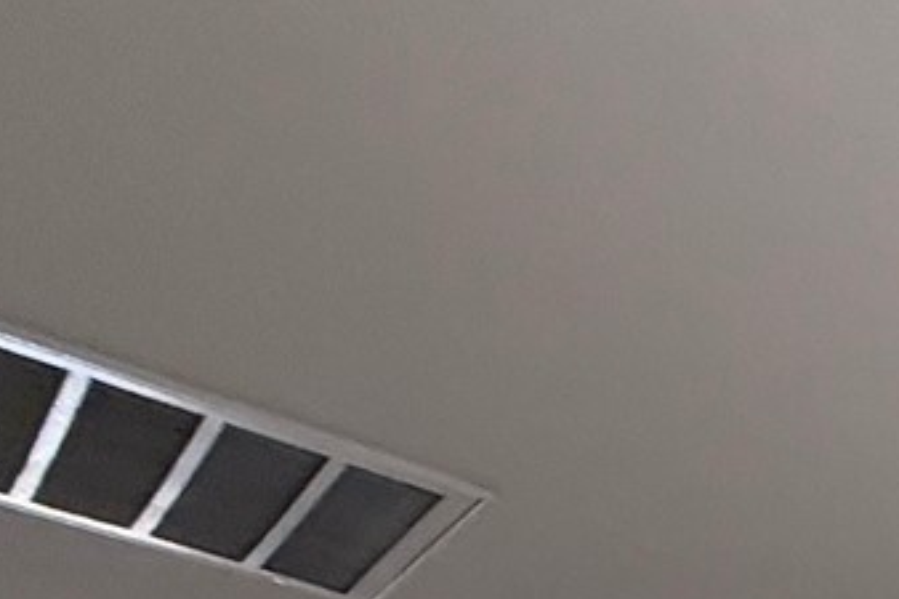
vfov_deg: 13.4
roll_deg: -2.1
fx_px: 1722
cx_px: 1982
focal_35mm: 69
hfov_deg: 16.9
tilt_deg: -3.5
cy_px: 1504
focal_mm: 2.22
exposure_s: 1/120
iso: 250
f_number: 2.2
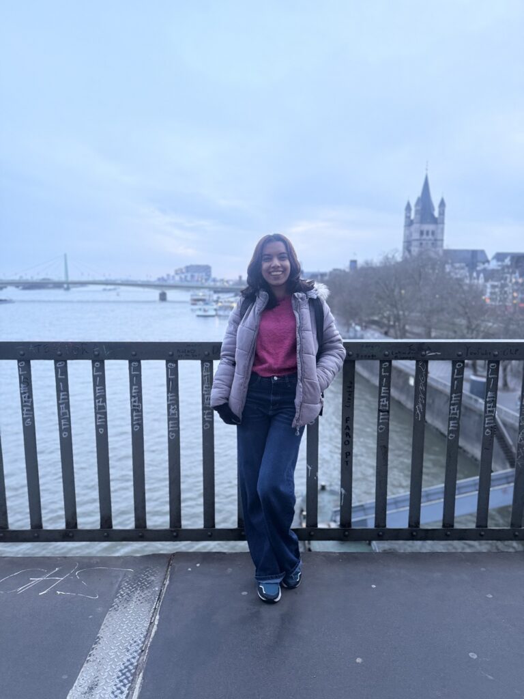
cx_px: 262
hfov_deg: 56.8
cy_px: 350
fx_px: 484
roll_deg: +1.0
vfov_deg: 71.6
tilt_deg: -6.3
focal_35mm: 24
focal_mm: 6.76
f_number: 1.78
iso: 200
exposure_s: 1/115
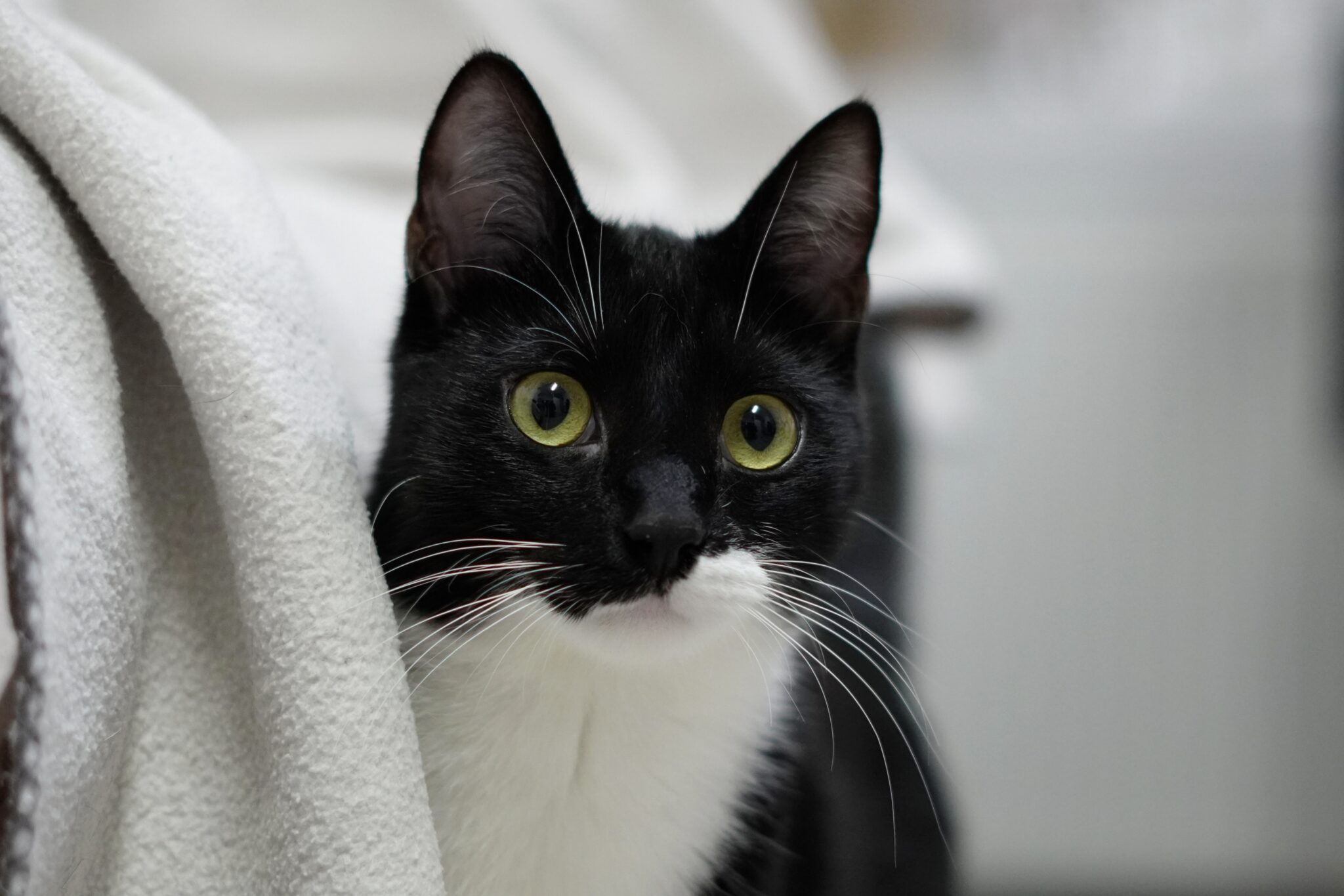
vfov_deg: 18.2
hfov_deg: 27.0
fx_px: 2800
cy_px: 448
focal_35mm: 75
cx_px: 672
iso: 1600
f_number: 1.8
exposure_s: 1/100
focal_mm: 50
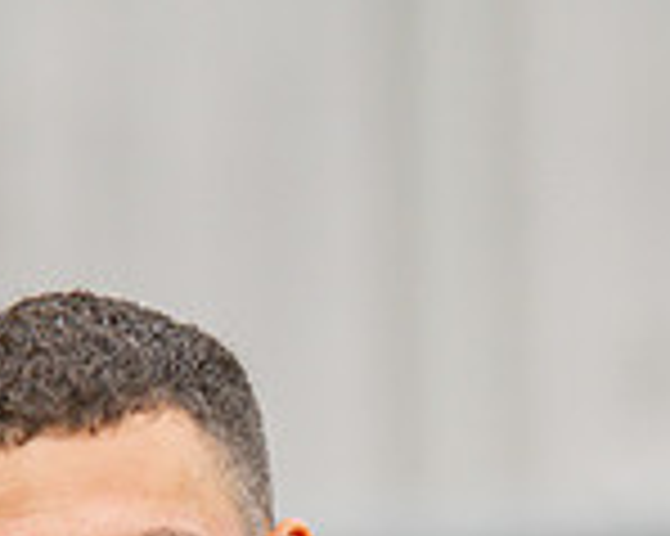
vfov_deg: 2.1
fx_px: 14387
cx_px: 680
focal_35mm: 726
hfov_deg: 2.7
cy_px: 807
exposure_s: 1/4000
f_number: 1.8
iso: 400
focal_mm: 135
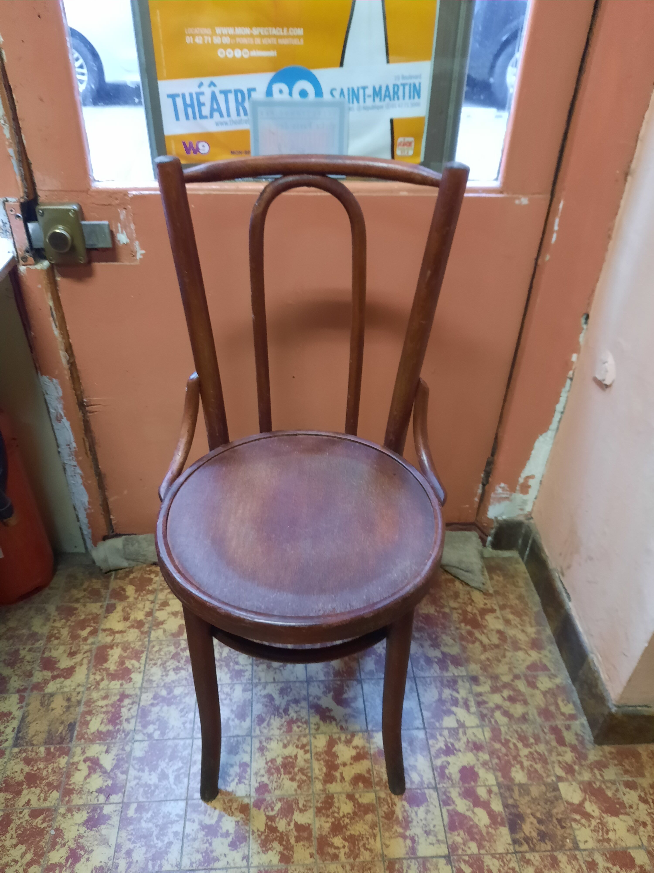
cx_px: 327
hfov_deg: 54.9
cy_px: 436
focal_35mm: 25
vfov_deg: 69.4
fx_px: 630
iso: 400
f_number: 2
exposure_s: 1/25
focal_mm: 4.6
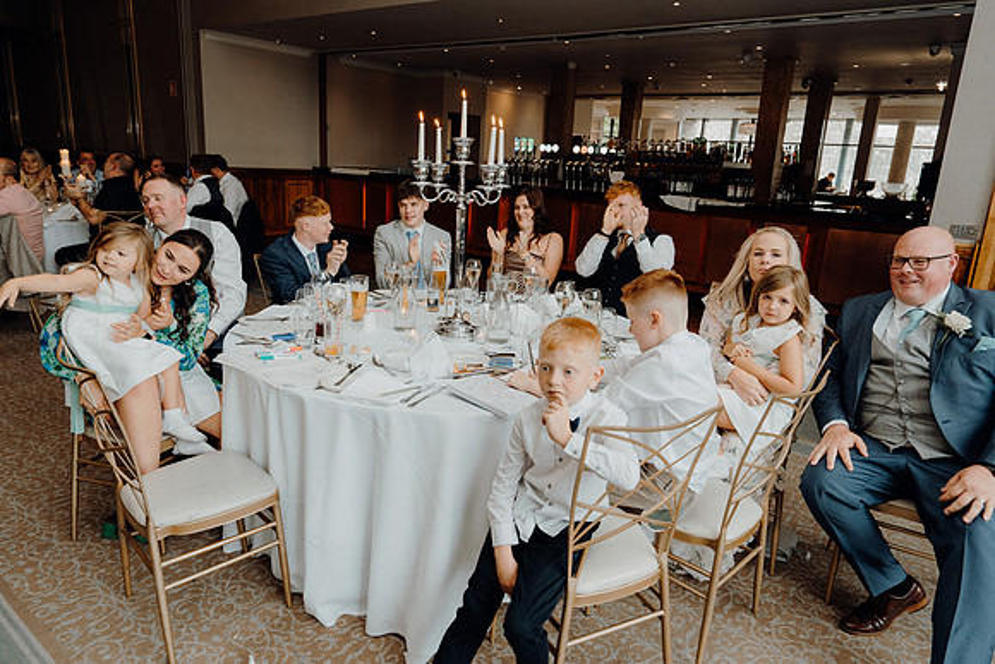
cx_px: 498
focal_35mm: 24
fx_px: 663
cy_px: 332
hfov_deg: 73.7
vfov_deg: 53.2
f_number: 3.5
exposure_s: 1/160
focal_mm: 24
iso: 1000
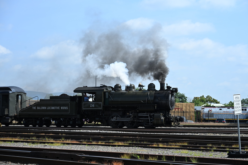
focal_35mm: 71
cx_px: 124
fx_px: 489
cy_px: 82
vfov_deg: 19.2
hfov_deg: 28.5
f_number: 7.1
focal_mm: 71
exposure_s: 1/400
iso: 100
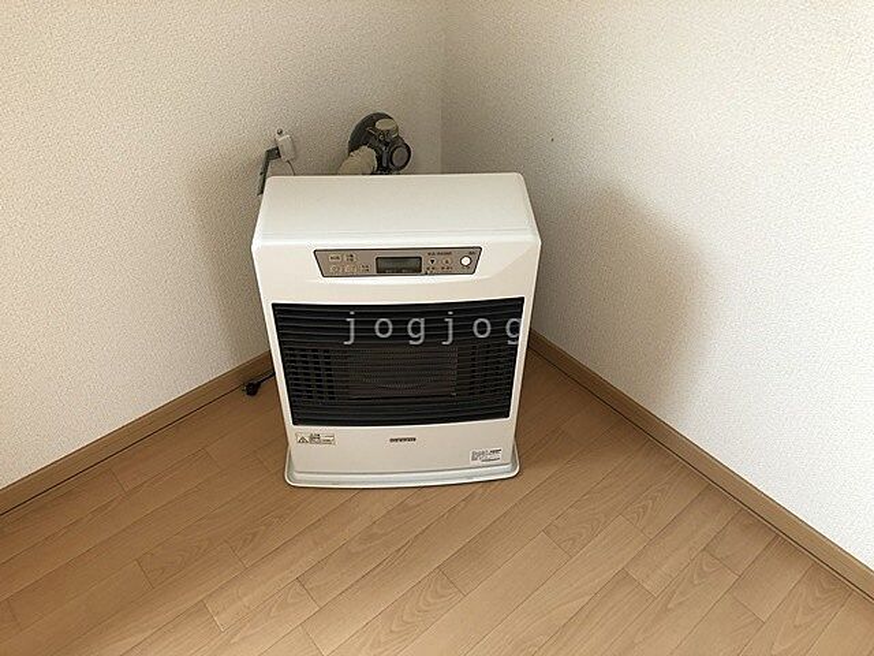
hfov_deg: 63.4
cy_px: 328
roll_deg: -0.6
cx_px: 437
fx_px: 707
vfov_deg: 49.7
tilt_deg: -42.6
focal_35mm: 28
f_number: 1.8
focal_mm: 3.99
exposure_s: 1/33
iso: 32
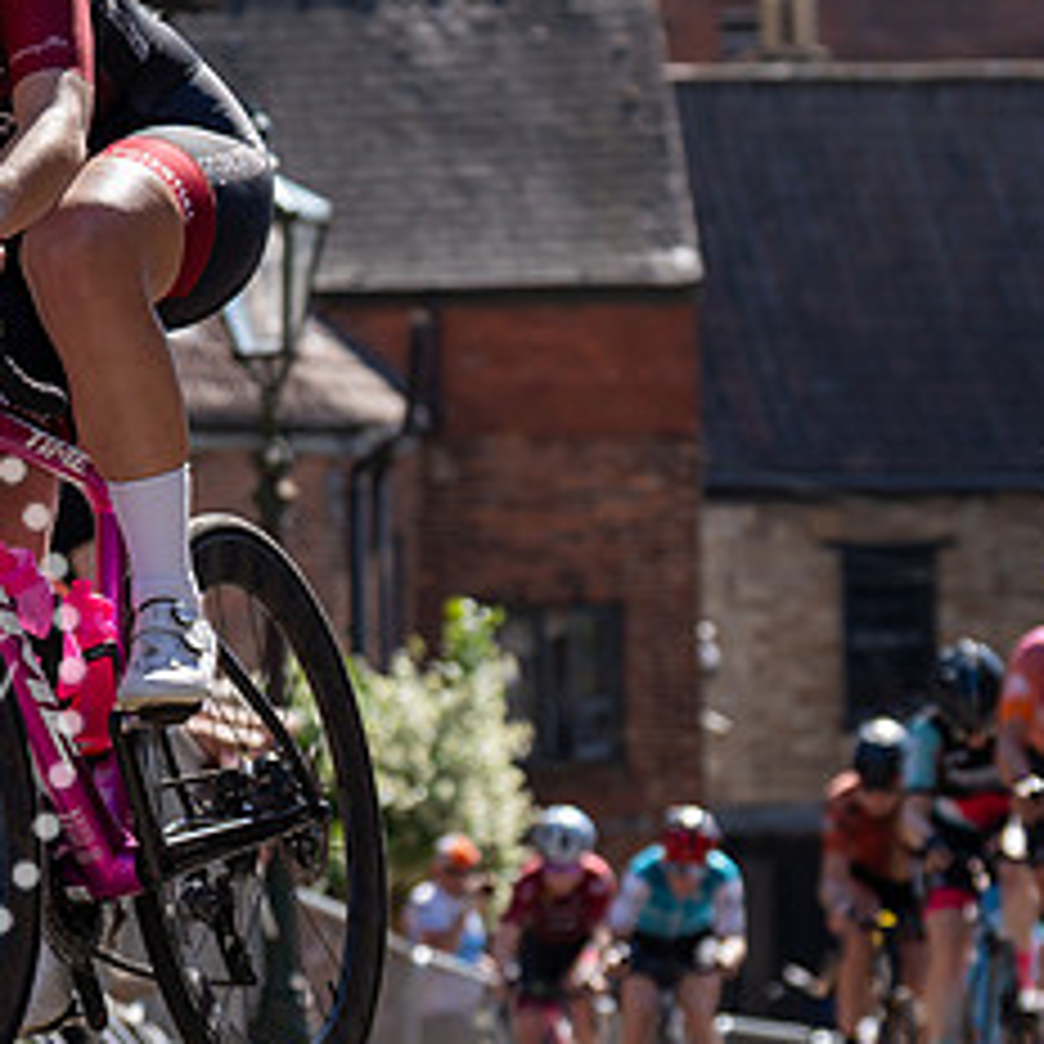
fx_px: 7166
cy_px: 499
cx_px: -179
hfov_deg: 8.3
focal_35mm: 210
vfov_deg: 8.3
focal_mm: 70
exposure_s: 1/1000
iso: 100
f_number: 3.5
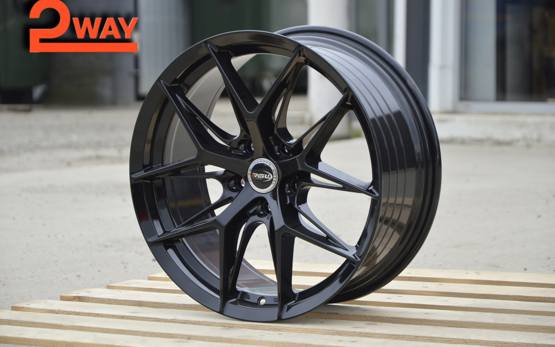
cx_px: 278
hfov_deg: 13.9
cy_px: 172
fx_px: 2268
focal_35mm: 150
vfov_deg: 8.7
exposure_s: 1/125
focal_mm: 98
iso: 220
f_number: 5.6
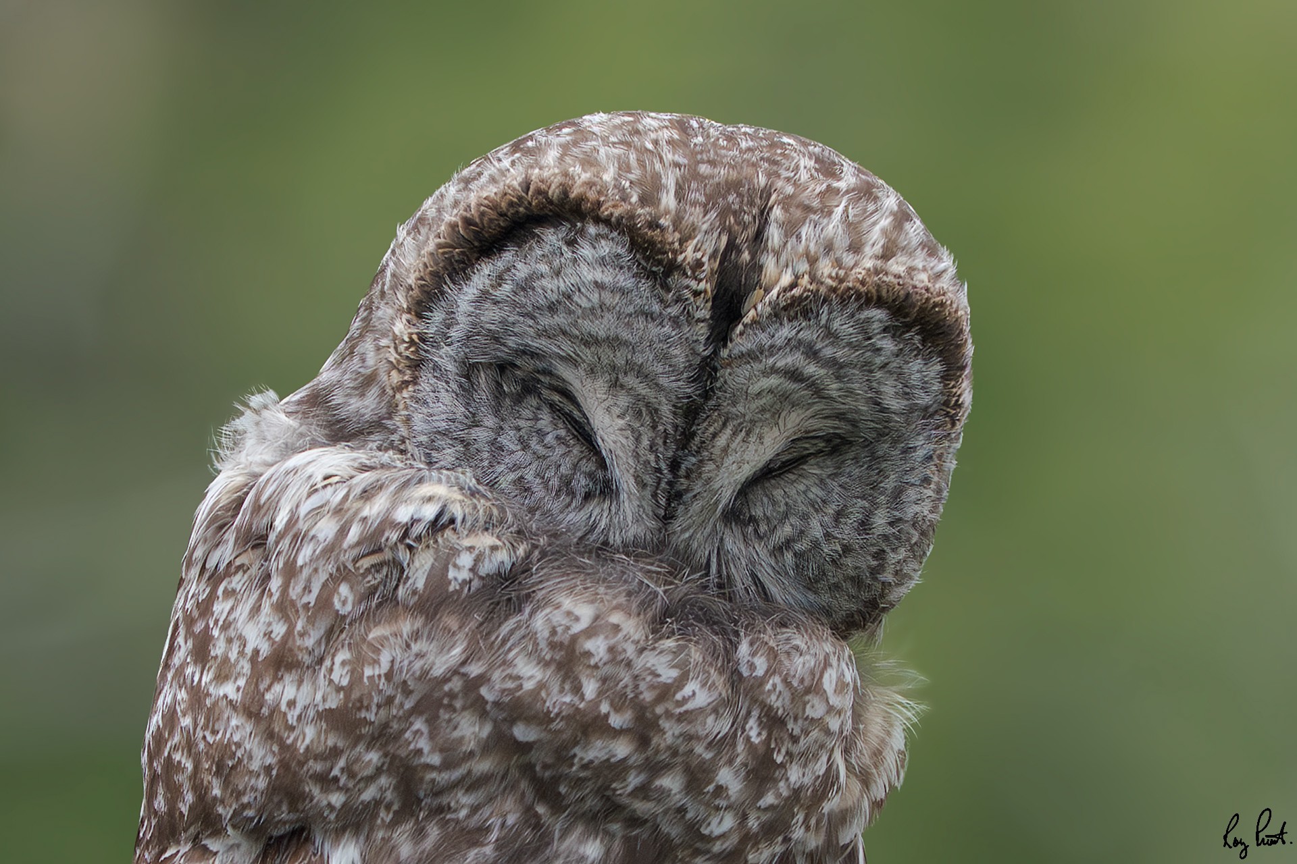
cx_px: 648
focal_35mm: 300
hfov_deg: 6.9
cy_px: 432
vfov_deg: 4.6
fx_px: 10807
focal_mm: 300
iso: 1600
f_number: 4
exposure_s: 1/3200
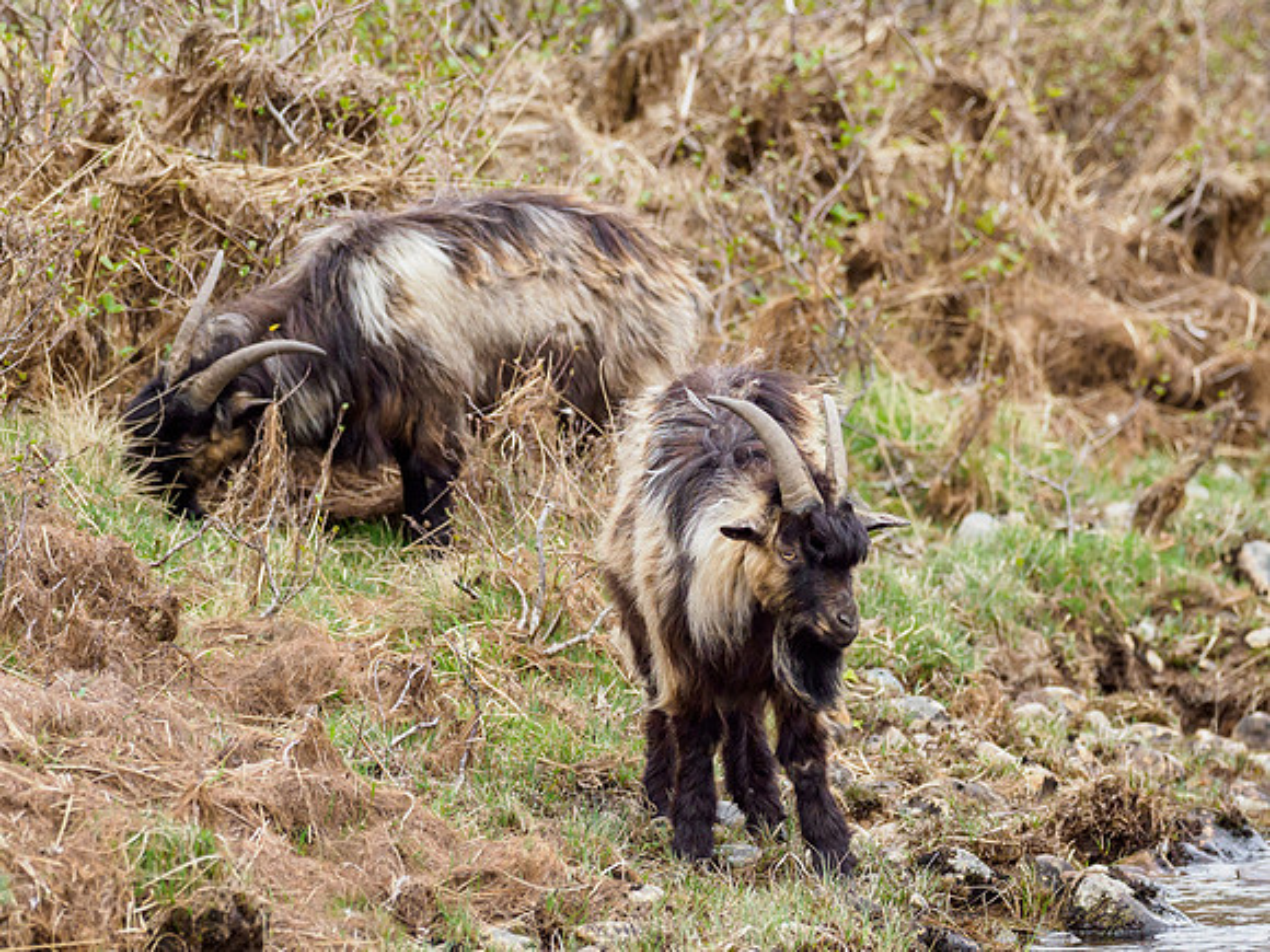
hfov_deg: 2.6
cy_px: 576
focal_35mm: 773
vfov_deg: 1.9
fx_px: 28378
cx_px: 773
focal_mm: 300
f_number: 4.5
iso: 1250
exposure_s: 1/1250
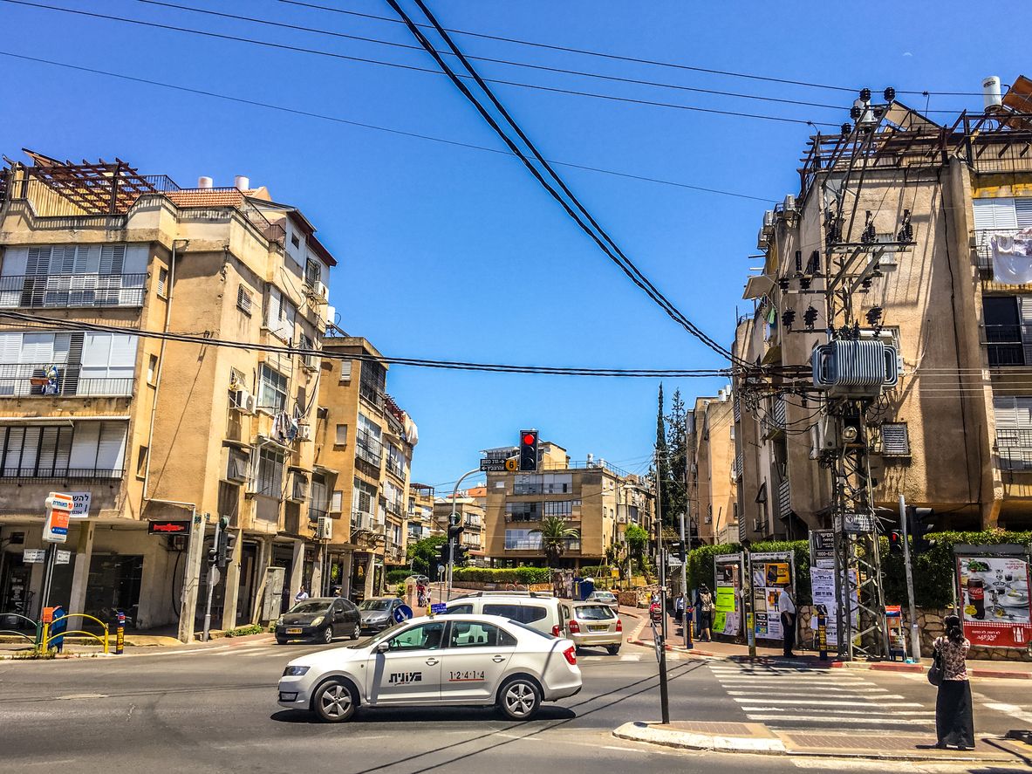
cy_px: 387
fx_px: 864
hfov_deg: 61.7
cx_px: 516
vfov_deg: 48.2
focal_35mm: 29
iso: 25
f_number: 2.2
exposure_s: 1/1300
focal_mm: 4.15
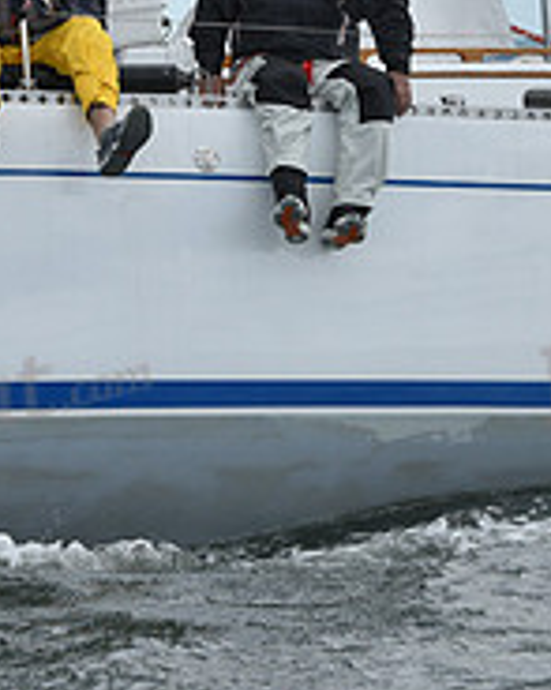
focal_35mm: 311
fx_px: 6345
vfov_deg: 6.2
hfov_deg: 5.0
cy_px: 182
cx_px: 349
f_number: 8
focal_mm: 105
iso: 320
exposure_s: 1/1250
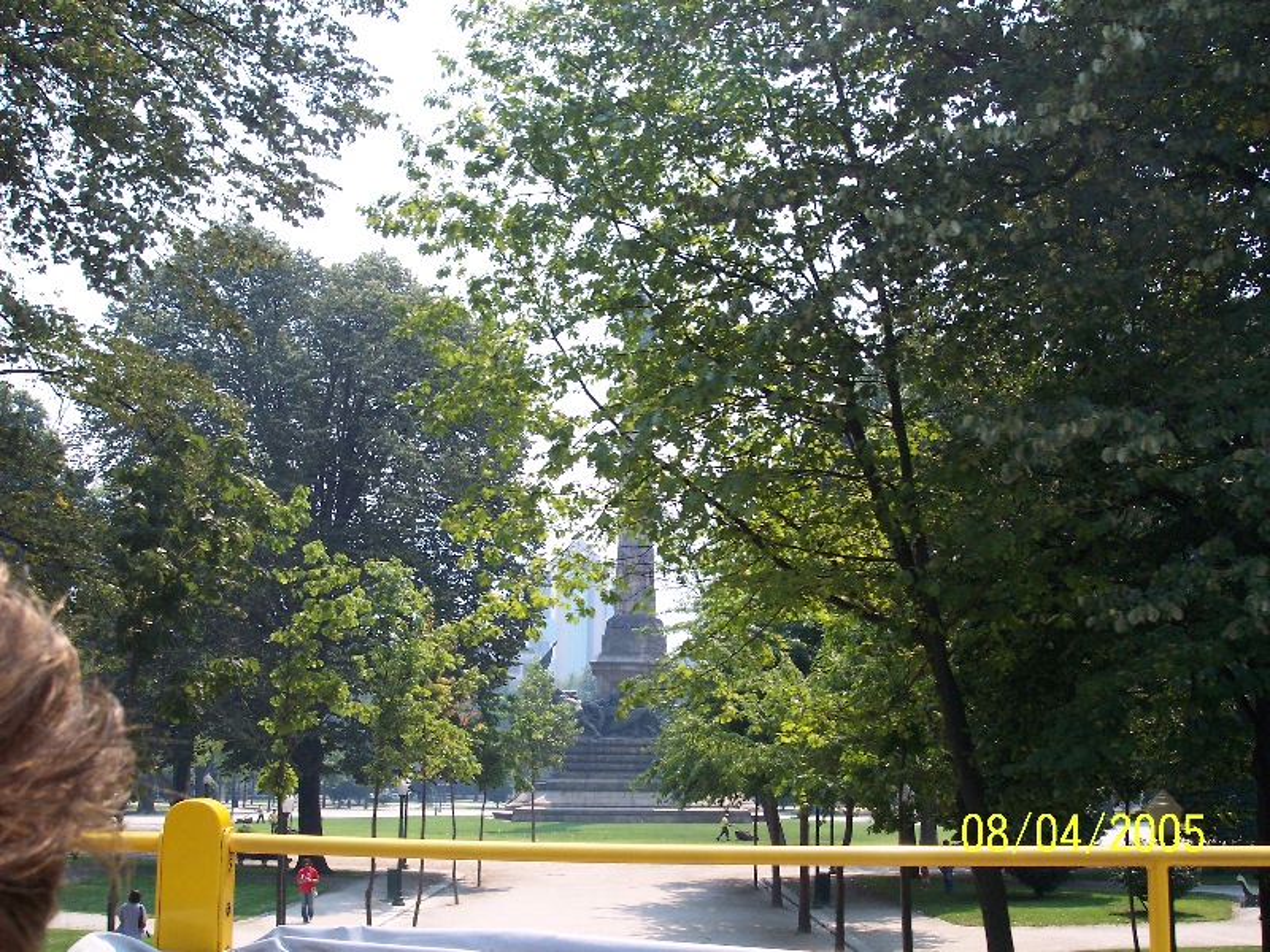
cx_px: 635
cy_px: 476
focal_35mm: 38
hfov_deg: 49.0
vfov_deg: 37.7
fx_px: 1394
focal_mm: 8
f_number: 4.8
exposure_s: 1/250
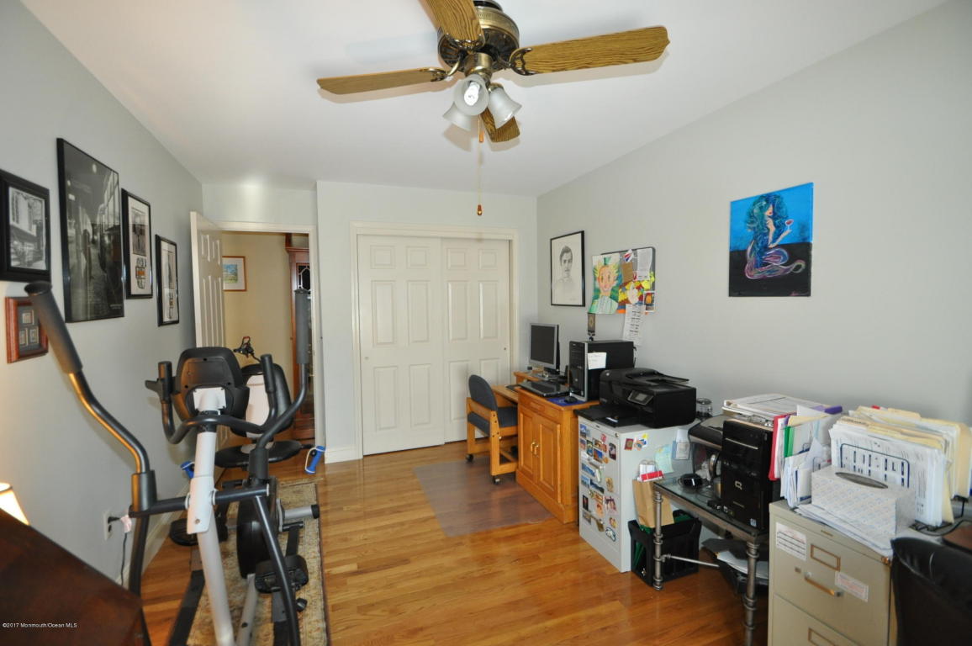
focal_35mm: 15
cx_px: 486
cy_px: 323
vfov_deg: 77.2
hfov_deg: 100.5
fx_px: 405
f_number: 4
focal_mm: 10
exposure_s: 1/60
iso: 800
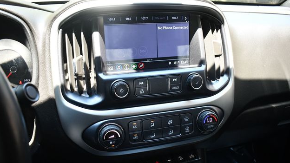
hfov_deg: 66.1
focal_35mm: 29
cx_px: 144
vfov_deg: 40.2
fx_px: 223
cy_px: 88
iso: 800
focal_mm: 18
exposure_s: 1/160
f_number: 3.5
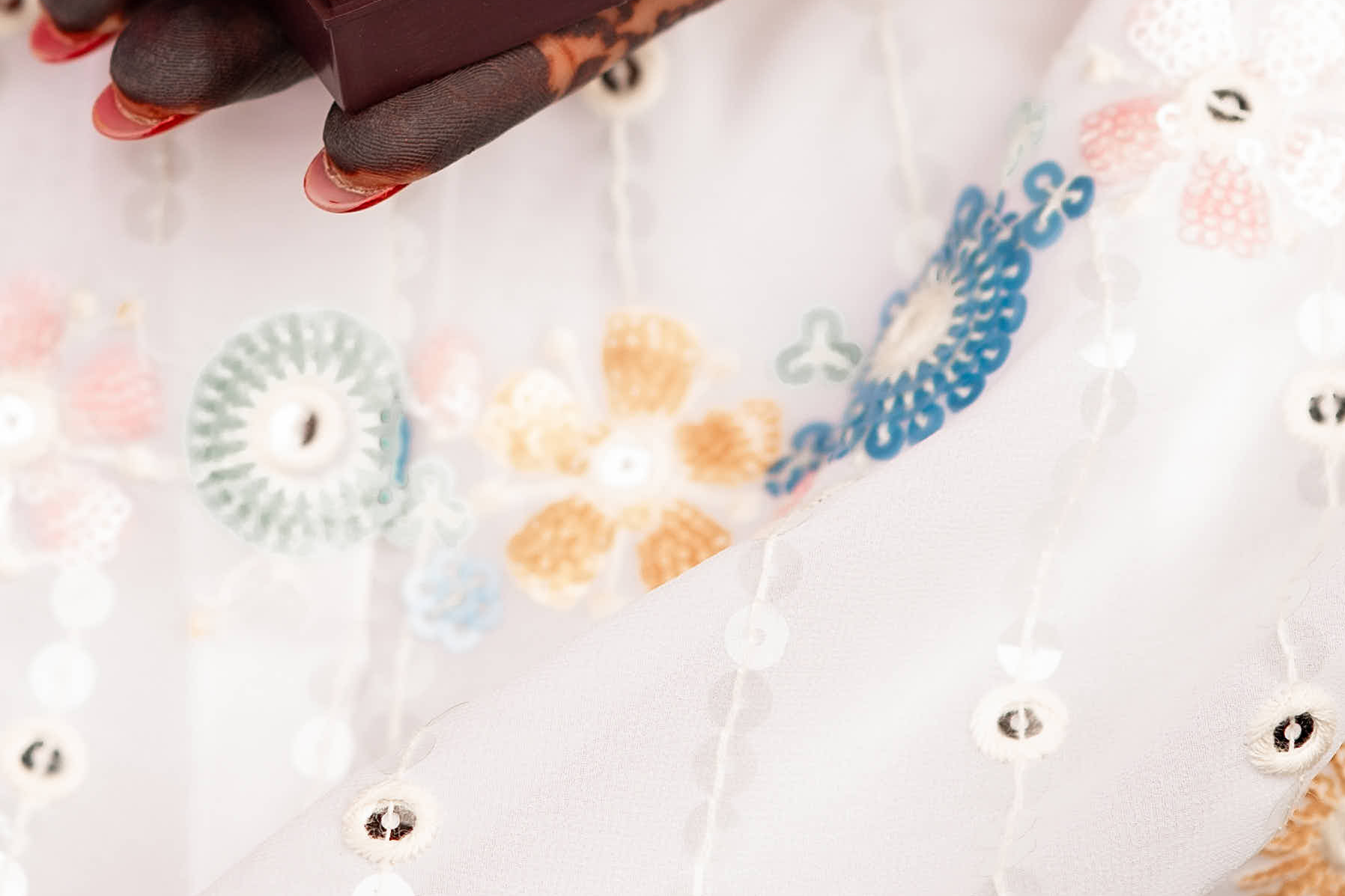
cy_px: -221
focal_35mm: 284
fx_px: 10609
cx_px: 425
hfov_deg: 7.3
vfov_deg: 4.8
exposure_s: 1/1000
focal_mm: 85
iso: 200
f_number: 2.5
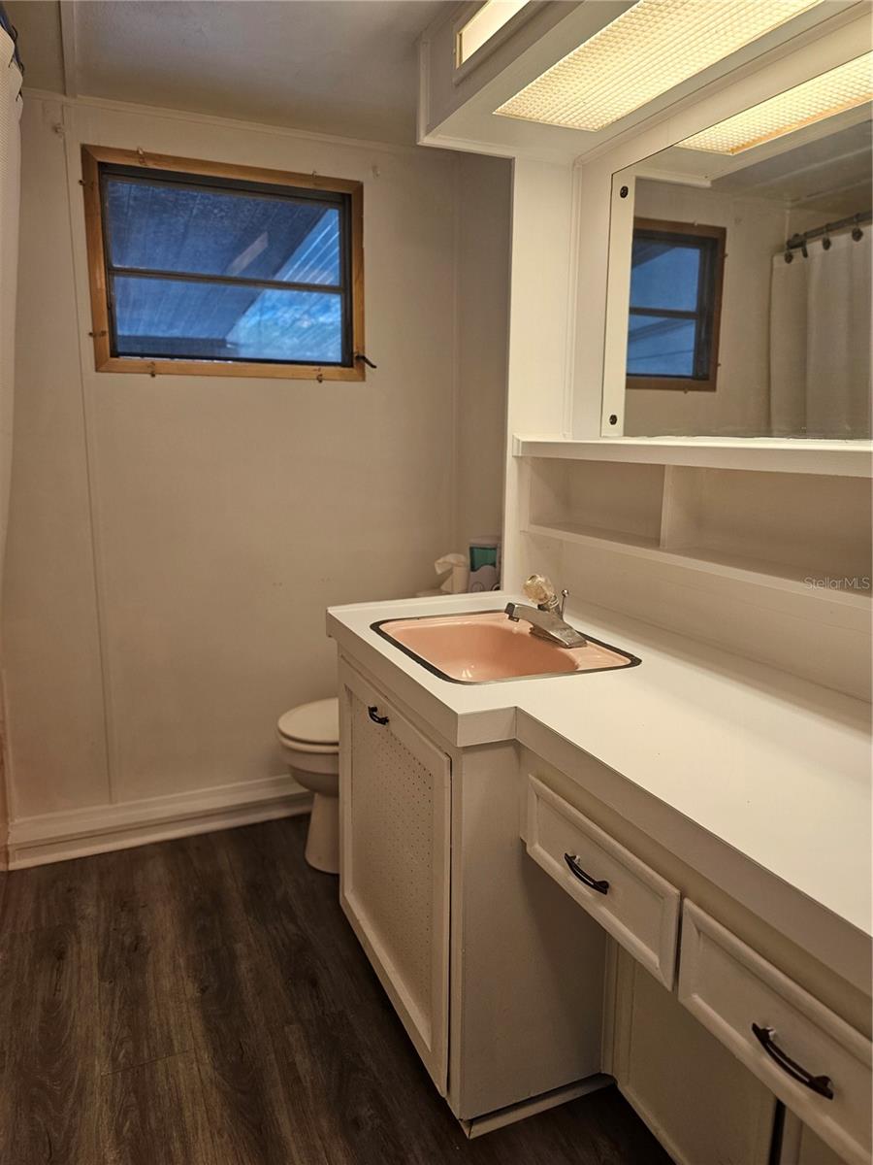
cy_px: 582
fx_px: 773
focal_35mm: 23
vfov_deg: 73.9
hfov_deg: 58.9
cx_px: 436
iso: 160
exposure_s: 1/120
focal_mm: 6.3
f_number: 1.7
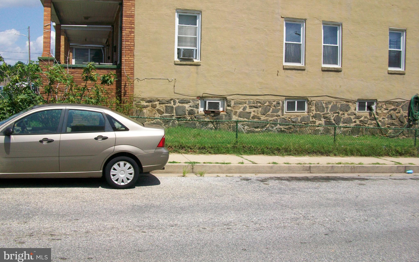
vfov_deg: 37.2
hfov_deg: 56.7
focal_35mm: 34
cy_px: 107
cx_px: 210
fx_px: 388
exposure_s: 1/400
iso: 64
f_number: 5.5
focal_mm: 5.7
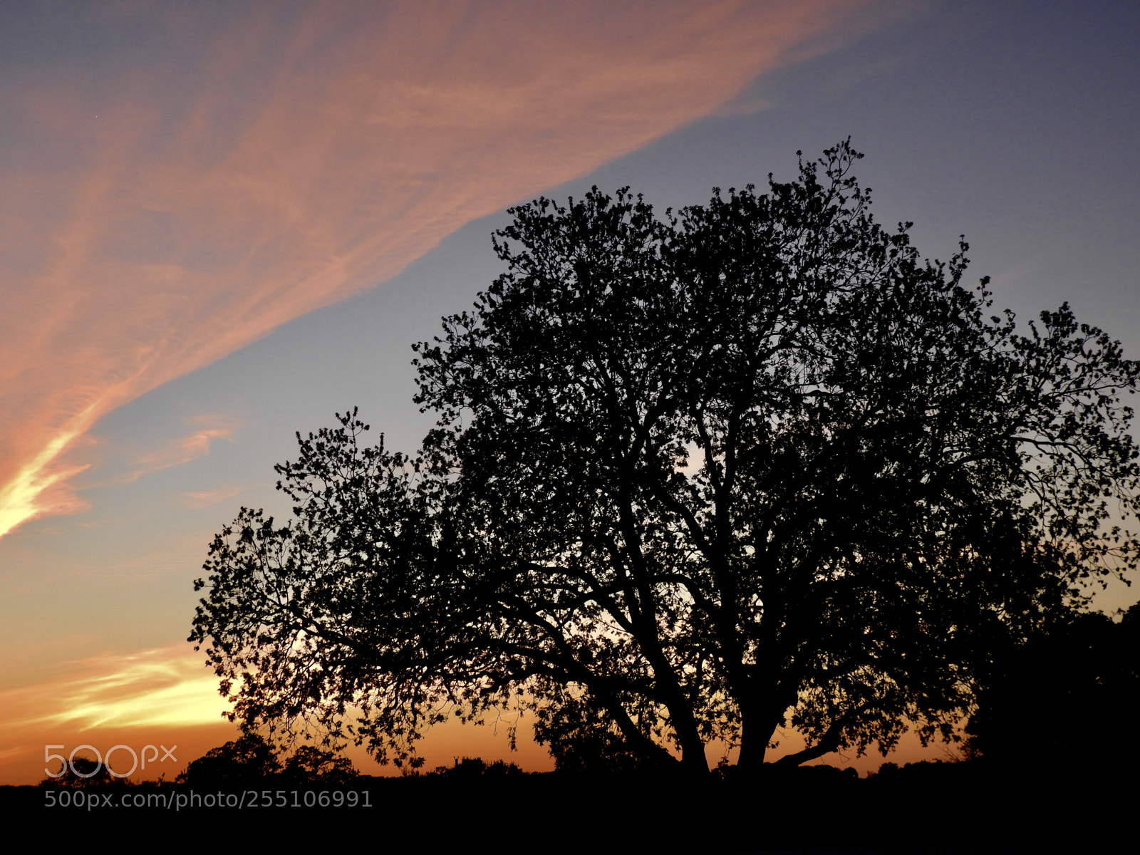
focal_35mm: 55
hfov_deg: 34.9
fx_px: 1811
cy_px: 428
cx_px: 570
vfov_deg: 26.6
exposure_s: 1/60
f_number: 4
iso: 100
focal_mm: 9.9
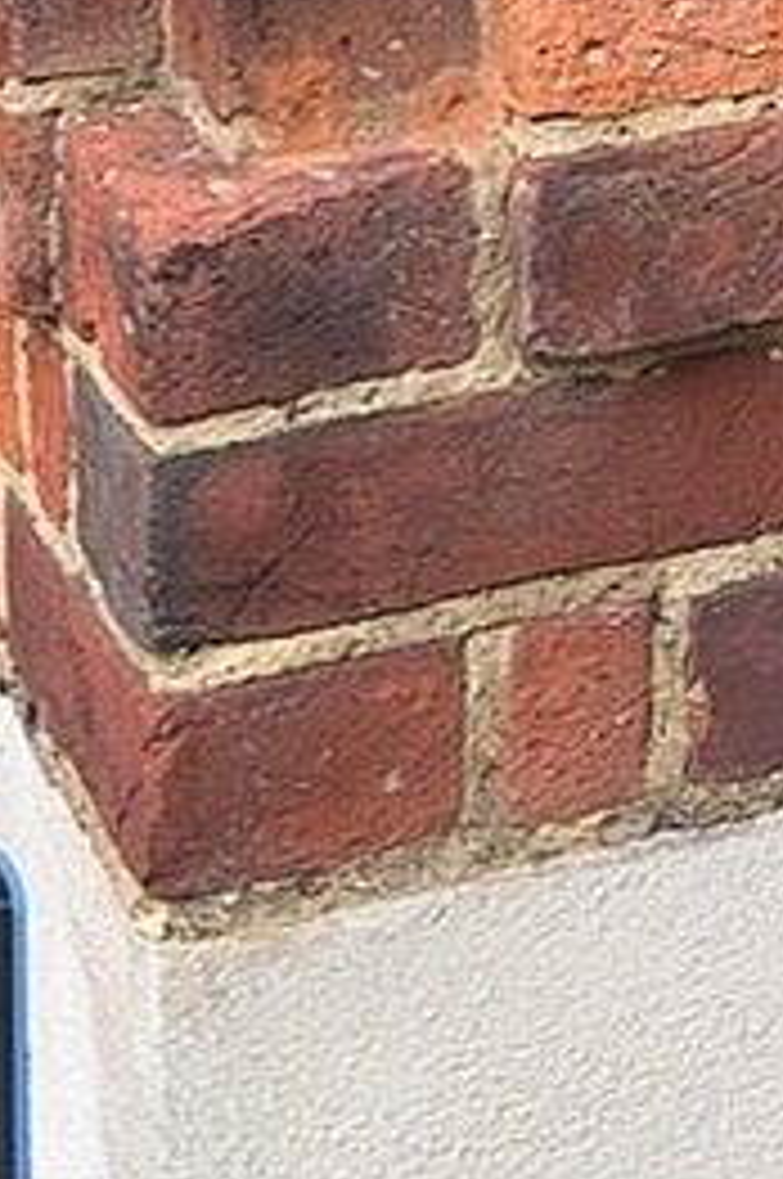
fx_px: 4906
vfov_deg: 11.4
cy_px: -1642
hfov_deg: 8.6
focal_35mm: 150
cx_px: 1570
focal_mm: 6.76
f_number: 1.78
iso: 64
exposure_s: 1/151
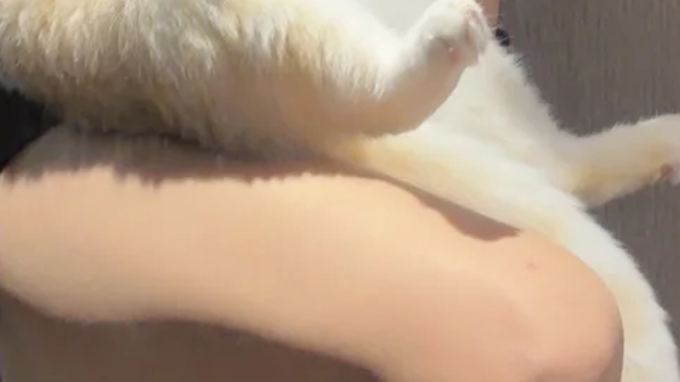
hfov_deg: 13.7
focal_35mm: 157
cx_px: 225
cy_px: -276
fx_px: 2831
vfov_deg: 7.5
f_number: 1.78
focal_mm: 6.76
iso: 200
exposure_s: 1/50
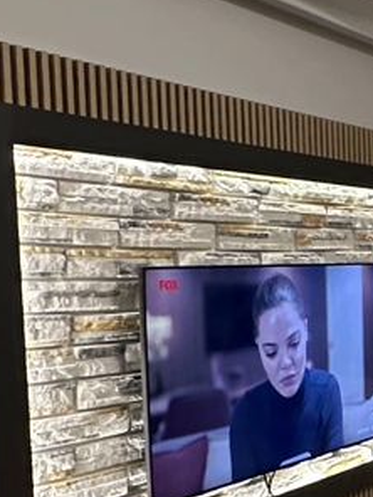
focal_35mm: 68
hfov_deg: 16.7
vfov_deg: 28.4
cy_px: 327
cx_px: 728
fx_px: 977
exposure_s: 1/50
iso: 160
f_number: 2.2
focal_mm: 2.22
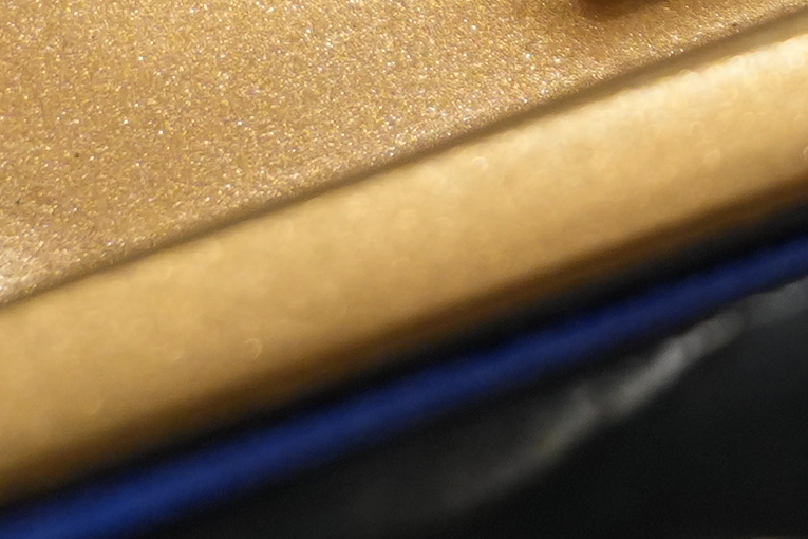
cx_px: 1526
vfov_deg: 6.1
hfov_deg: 9.1
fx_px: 4822
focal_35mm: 215
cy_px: -729
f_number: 2.8
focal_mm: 25
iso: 640
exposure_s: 1/60
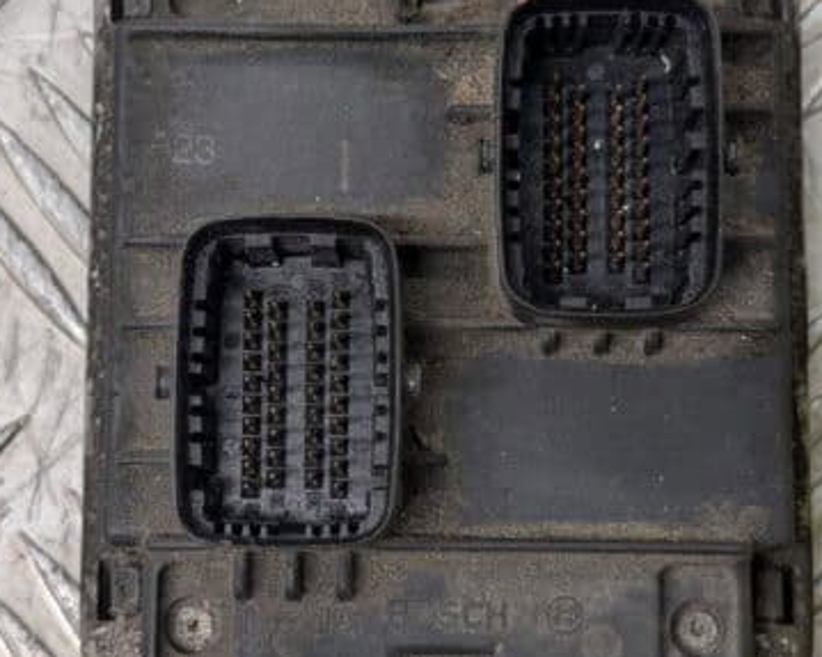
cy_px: 291
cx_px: 398
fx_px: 1946
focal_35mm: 80
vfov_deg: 19.2
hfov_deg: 23.9
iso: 72
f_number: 1.7
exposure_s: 1/100
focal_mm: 6.9
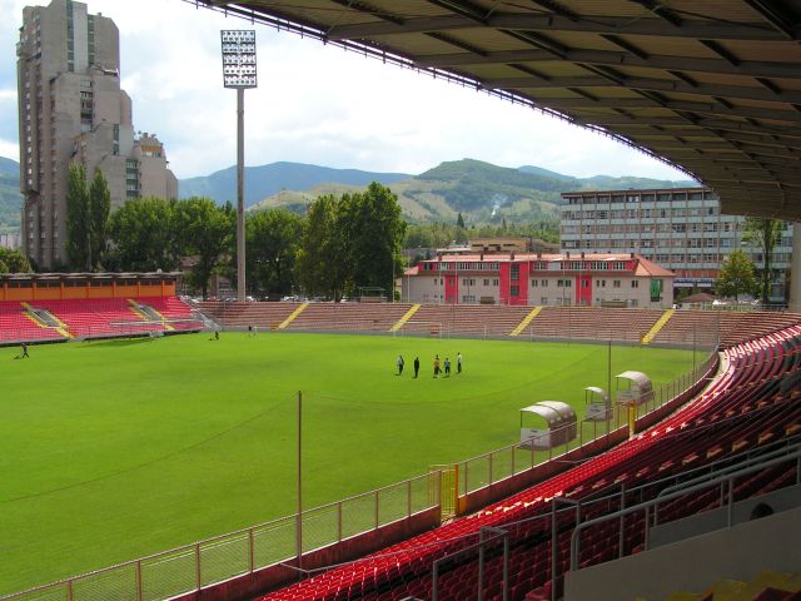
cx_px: 400
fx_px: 879
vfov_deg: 37.7
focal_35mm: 38
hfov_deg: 49.0
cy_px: 300
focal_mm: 6.3
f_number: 5.6
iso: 50
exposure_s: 1/250
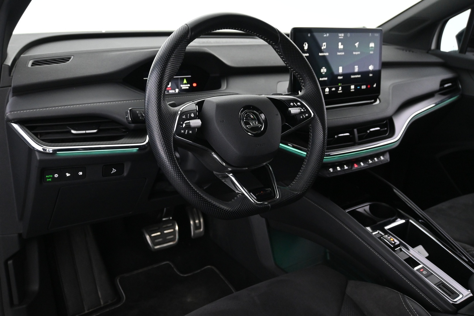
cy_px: 158
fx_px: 425
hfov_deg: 58.3
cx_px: 237
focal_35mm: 32
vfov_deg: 40.8
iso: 2200
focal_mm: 21.5
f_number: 4
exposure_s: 1/30
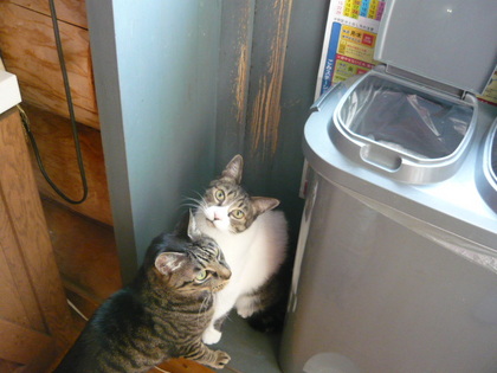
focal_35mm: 33
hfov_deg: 55.4
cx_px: 248
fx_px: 474
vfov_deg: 42.9
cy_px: 186
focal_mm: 5.5
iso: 400
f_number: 2.8
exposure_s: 1/25
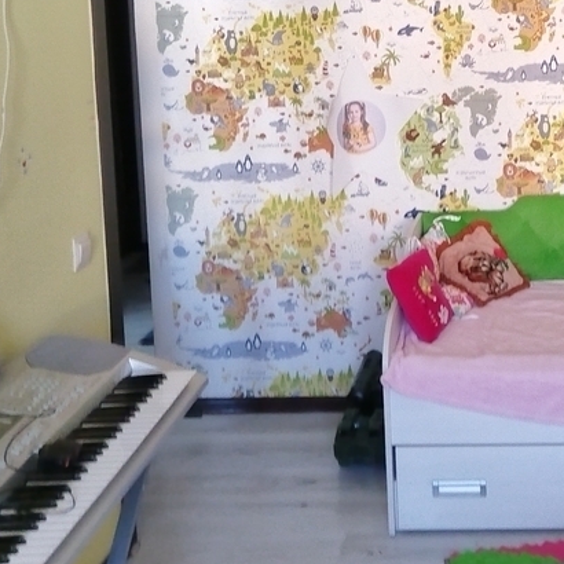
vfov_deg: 29.6
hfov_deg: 29.1
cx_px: 524
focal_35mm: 56
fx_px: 1032
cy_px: 85
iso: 1998
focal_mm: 4.95
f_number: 1.9
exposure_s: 1/100
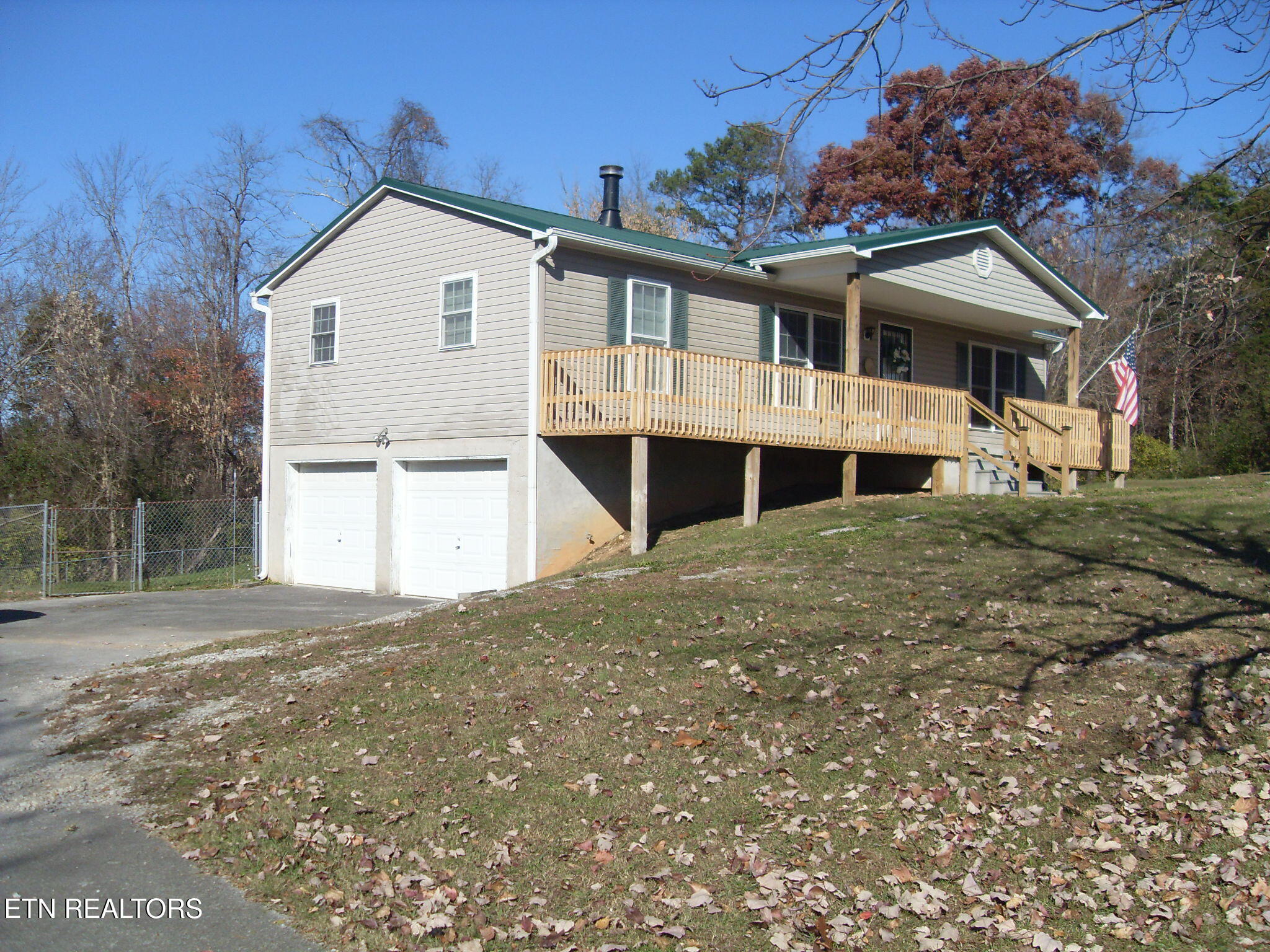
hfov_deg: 50.1
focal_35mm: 37
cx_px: 635
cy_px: 476
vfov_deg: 38.7
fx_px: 1357
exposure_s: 1/350
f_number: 7
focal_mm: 6.3
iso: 80
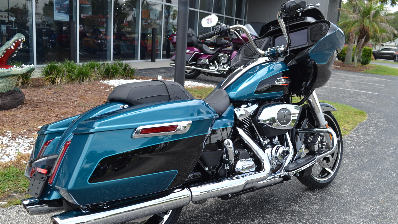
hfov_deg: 56.6
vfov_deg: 33.7
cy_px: 124
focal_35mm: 35
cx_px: 199
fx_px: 369
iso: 100
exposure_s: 1/160
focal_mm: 22
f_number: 6.3
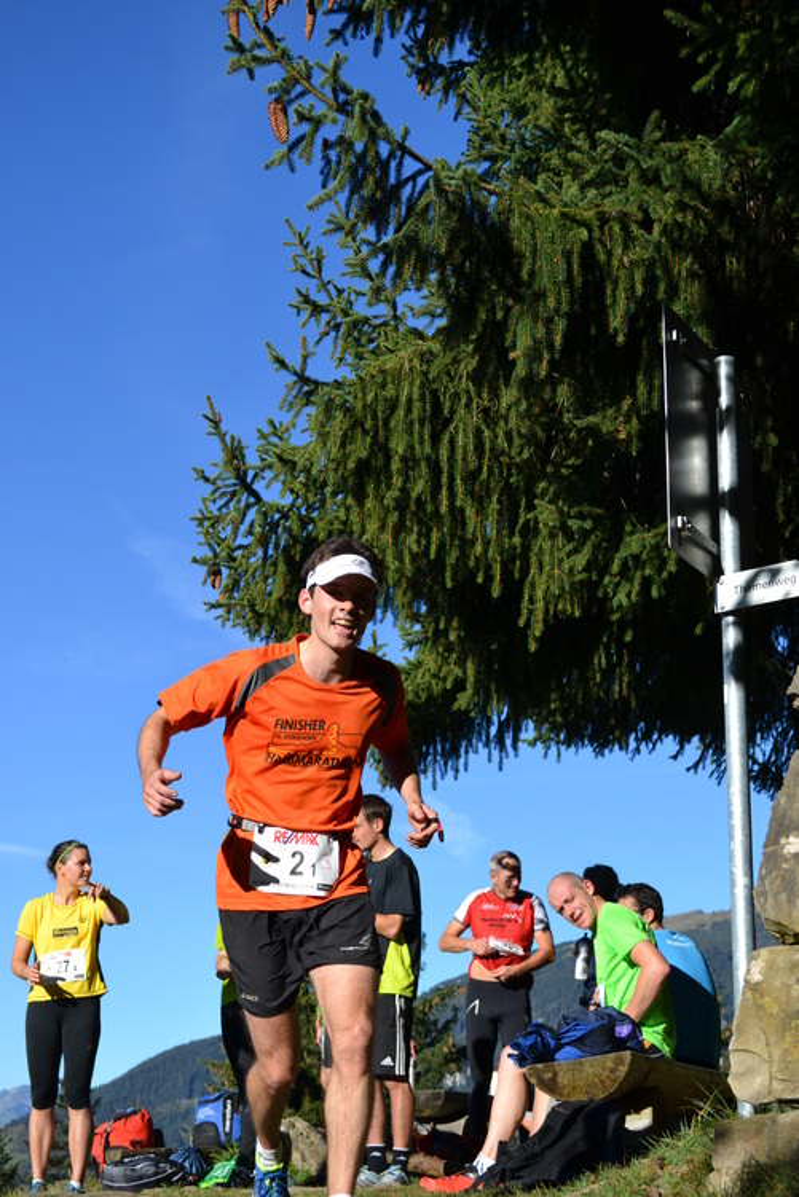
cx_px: 400
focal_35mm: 57
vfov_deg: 35.0
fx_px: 1897
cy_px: 598
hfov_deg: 23.8
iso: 400
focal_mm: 38
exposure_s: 1/1600
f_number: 5.6
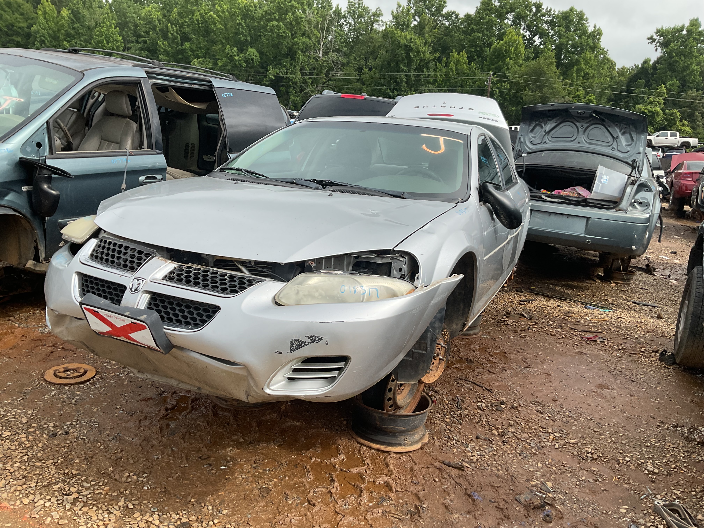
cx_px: 352
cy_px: 264
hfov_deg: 61.7
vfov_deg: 48.2
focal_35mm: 29
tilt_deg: -14.6
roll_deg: -4.1
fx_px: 590
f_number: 1.8
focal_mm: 3
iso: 16
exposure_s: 1/1451
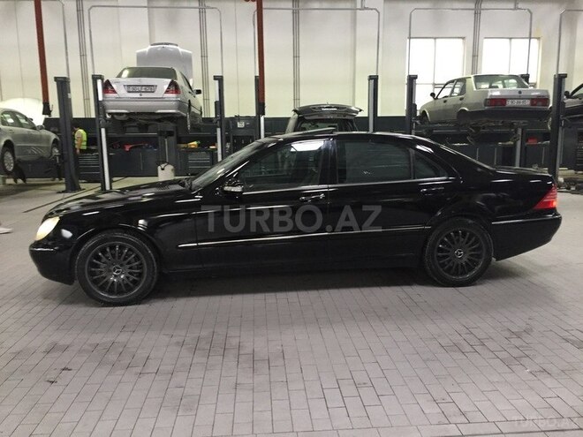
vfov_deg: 48.2
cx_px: 292
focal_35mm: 29
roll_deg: -0.3
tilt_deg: -10.1
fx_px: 488
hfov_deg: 61.7
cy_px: 218
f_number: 2.2
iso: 250
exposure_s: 1/33
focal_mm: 4.15
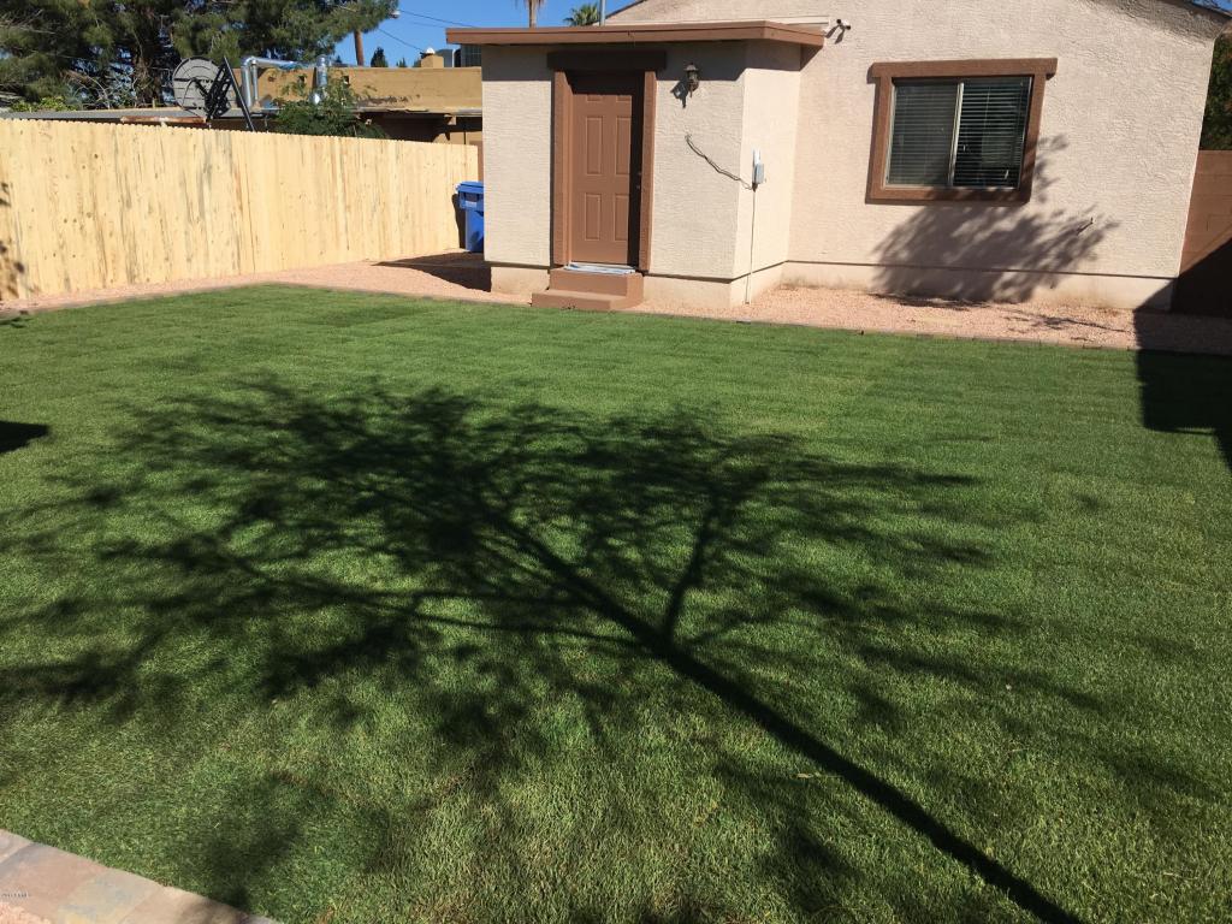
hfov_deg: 61.7
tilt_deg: -15.9
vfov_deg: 48.2
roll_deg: -1.6
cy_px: 462
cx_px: 616
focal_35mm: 29
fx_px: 1032
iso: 25
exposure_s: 1/2079
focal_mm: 4.15
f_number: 2.2
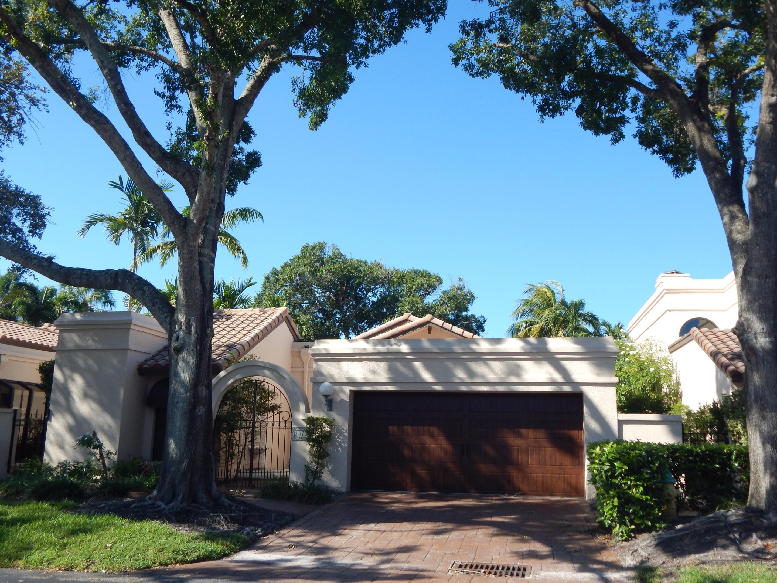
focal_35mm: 31
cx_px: 388
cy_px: 292
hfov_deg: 58.4
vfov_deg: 45.4
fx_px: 696
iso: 125
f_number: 3.2
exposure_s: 1/800
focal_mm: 5.6
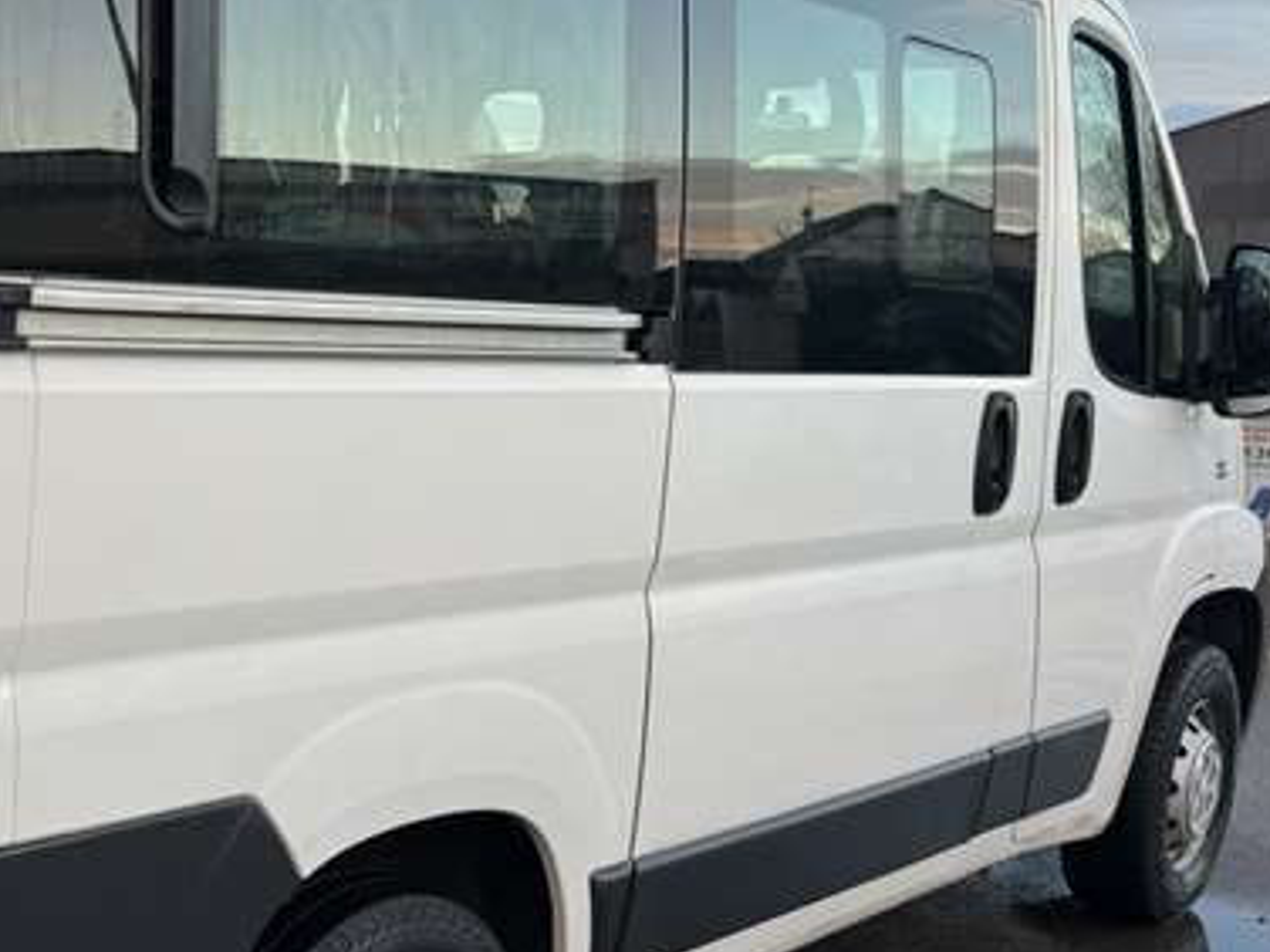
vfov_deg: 28.6
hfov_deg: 35.1
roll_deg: -1.5
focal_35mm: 51
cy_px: 469
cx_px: 101
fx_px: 1871
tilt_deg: -6.2
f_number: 1.78
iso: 64
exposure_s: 1/121
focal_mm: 6.86
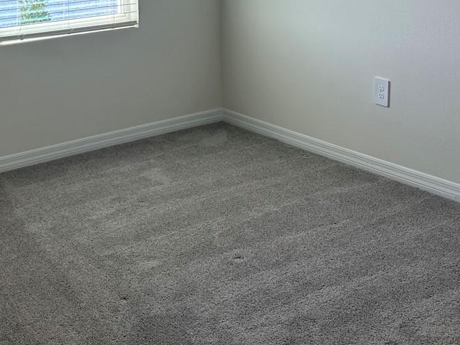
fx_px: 810
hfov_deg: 31.4
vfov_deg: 22.9
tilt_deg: -6.2
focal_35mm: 61
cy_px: -14
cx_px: 154
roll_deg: +1.4
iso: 40
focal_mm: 5.7
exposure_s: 1/245
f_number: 1.5
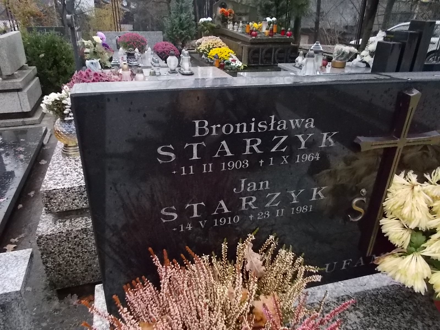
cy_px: 165
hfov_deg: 67.3
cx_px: 220
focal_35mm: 26
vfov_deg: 53.1
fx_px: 330
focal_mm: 4.6
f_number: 3.2
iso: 400
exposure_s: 1/500
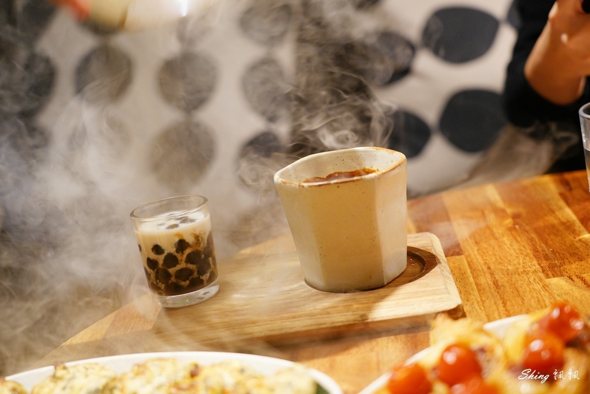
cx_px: 295
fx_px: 951
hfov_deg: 34.5
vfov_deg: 23.4
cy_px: 197
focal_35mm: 58
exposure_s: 1/30
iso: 1600
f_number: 4
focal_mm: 58
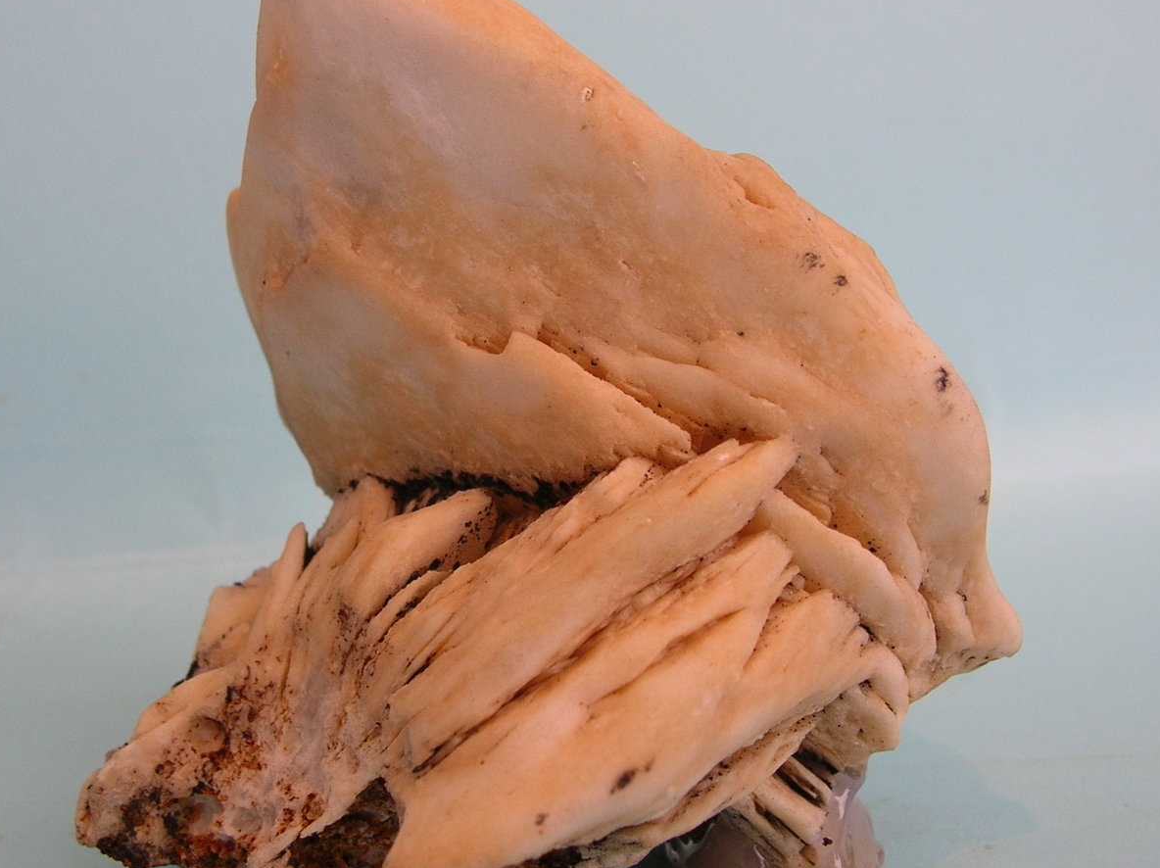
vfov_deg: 29.1
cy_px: 453
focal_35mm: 50
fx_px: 1674
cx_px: 508
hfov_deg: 38.2
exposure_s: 1/15
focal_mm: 6.2
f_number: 2.7
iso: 50
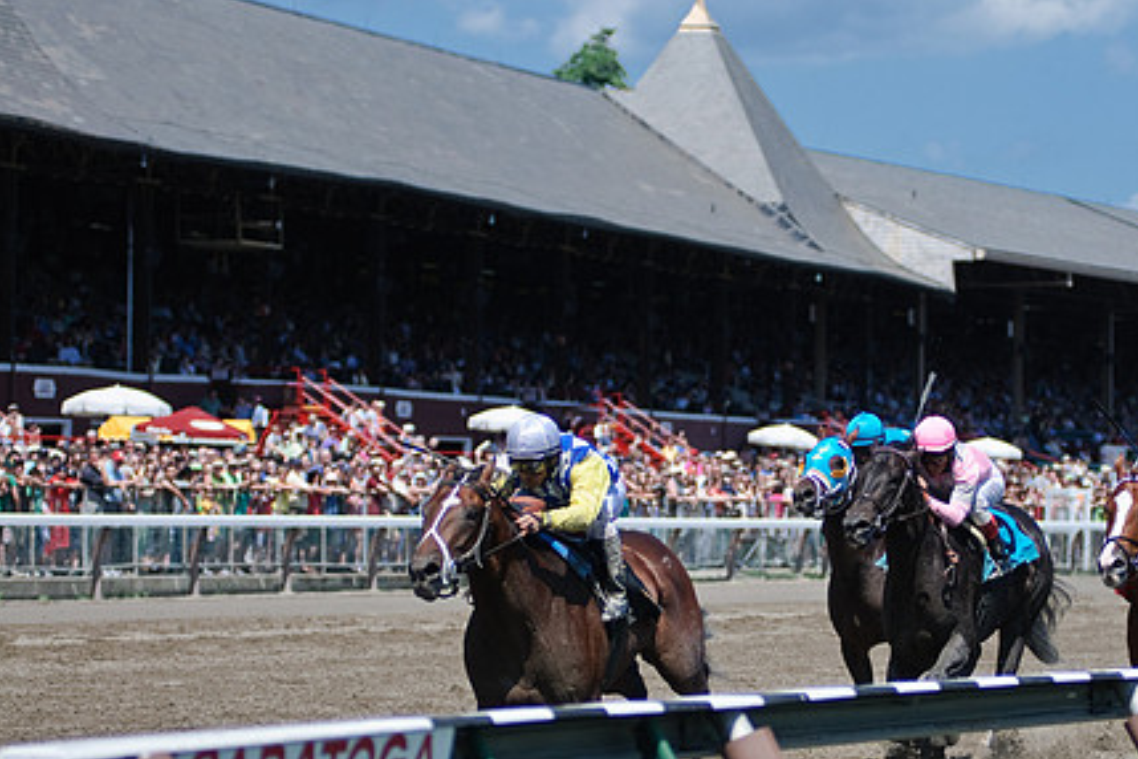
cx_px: 759
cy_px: 487
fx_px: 5121
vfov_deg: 8.5
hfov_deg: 12.7
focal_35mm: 162
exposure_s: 1/3200
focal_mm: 80
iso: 200
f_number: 2.8
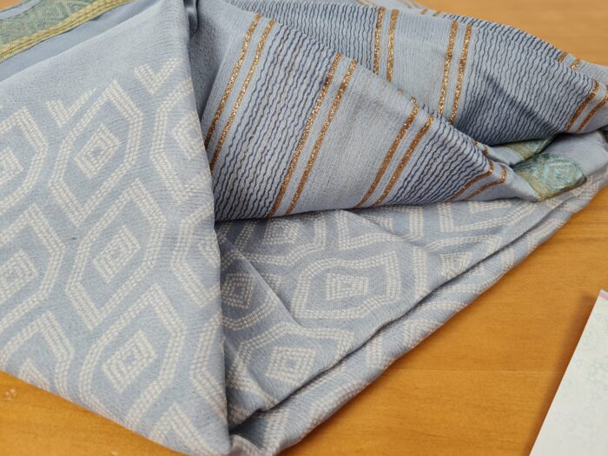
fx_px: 457
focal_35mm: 26
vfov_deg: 53.1
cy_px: 228
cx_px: 304
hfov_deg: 67.3
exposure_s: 1/120
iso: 80
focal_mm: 5.4
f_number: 1.8
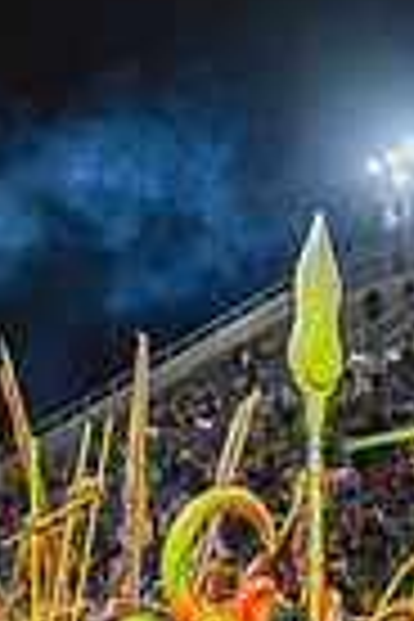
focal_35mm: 72
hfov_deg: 18.4
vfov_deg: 28.0
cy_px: 364
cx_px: -14
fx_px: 1242
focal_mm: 22
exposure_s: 1/320
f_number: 4
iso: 1600
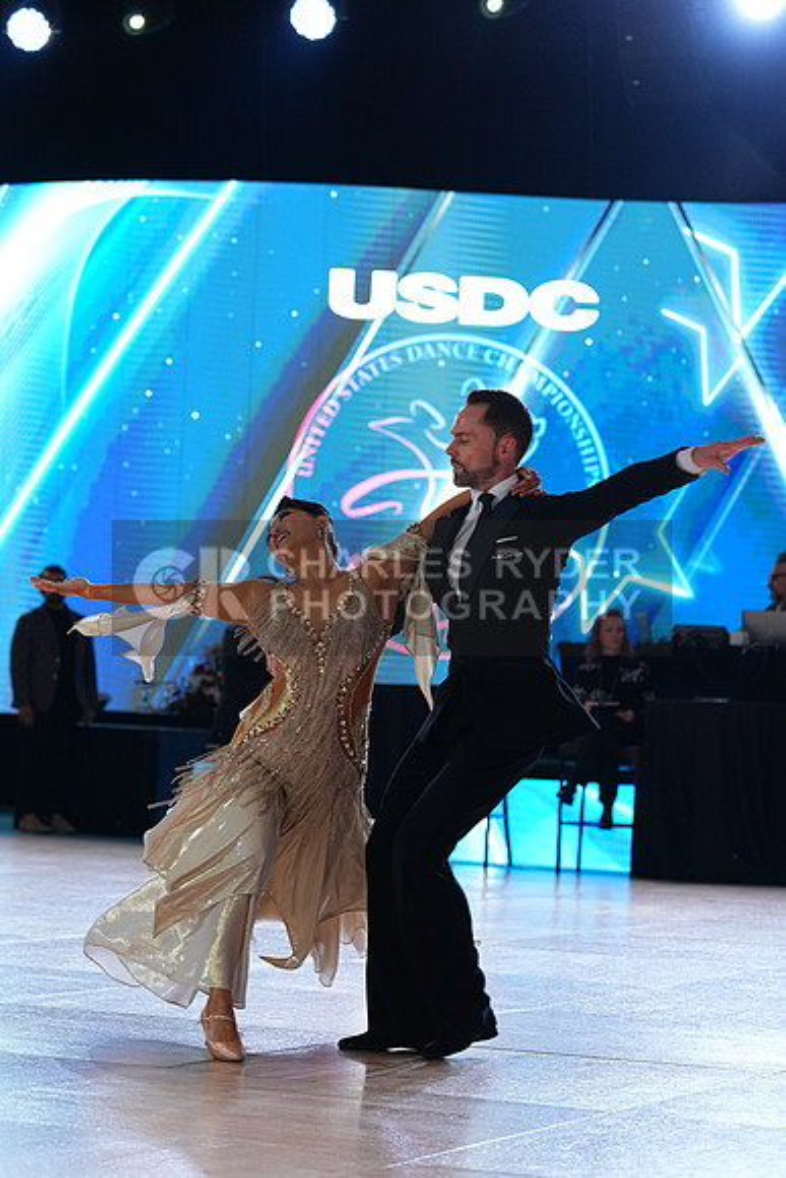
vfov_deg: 21.0
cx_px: 393
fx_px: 3175
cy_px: 589
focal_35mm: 97
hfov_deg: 14.1
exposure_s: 1/400
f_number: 4
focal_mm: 97
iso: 1250
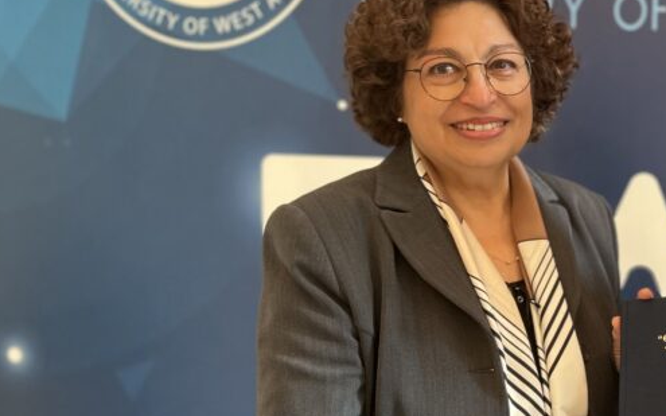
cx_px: 682
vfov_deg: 22.7
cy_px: 240
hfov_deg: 32.5
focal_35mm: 57
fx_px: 1034
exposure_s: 1/50
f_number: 1.5
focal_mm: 5.7
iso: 160
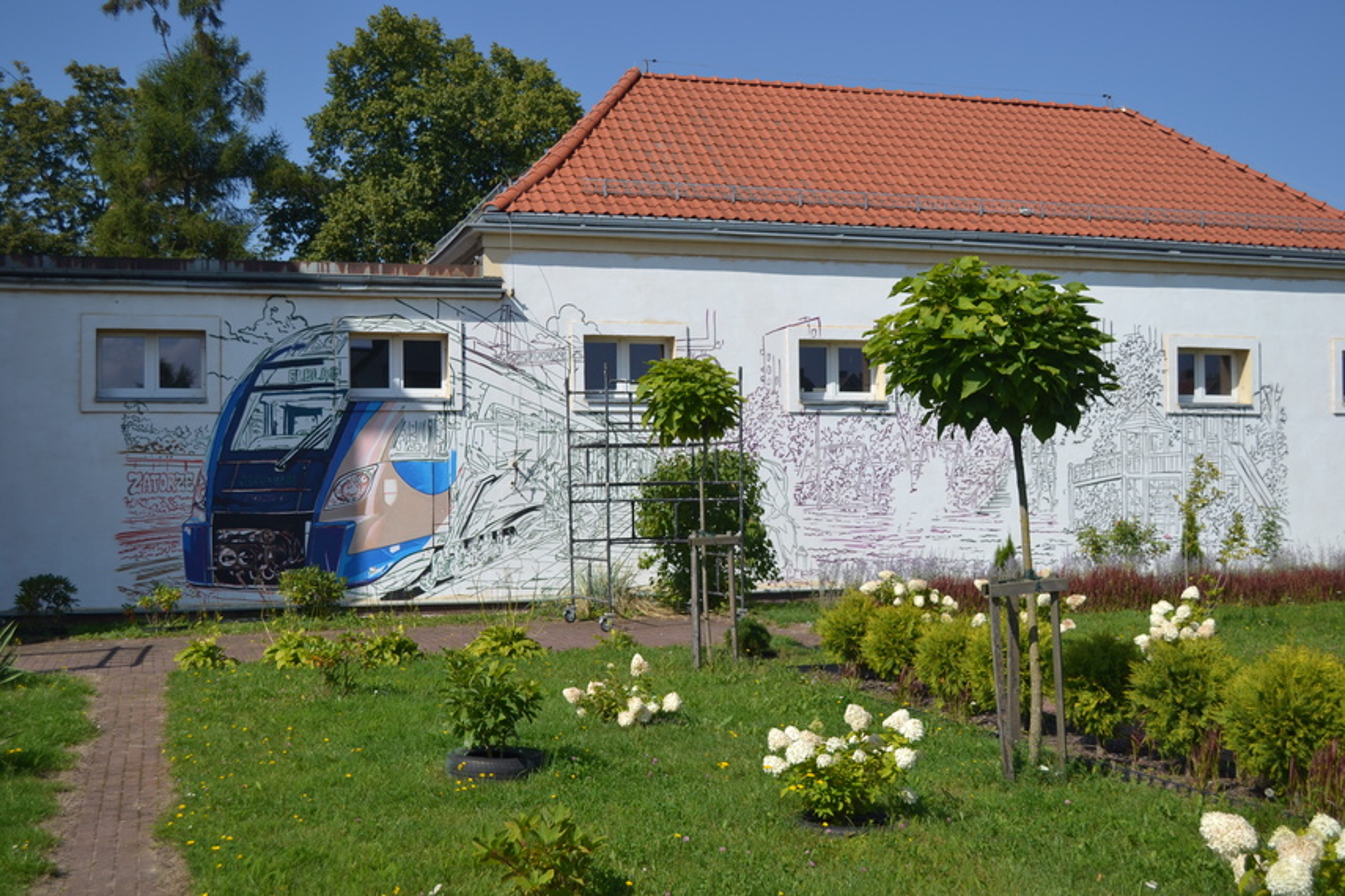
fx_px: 1457
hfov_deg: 49.6
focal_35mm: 39
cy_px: 448
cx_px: 672
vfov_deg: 34.2
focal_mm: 26
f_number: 4.2
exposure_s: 1/1000
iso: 100
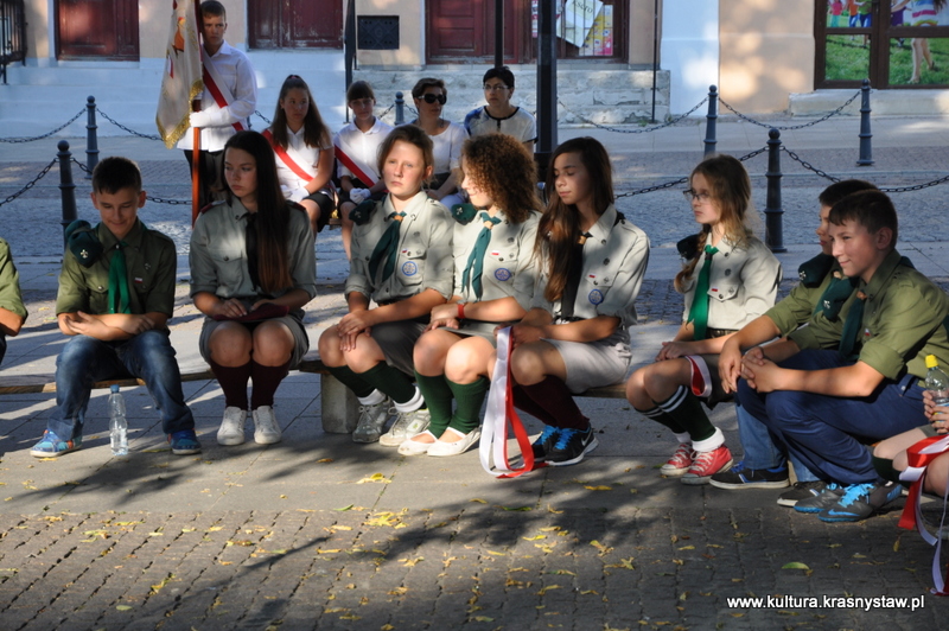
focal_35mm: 98
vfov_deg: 14.0
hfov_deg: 20.9
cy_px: 316
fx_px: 2568
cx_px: 474
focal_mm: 65
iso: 320
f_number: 5.6
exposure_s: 1/500
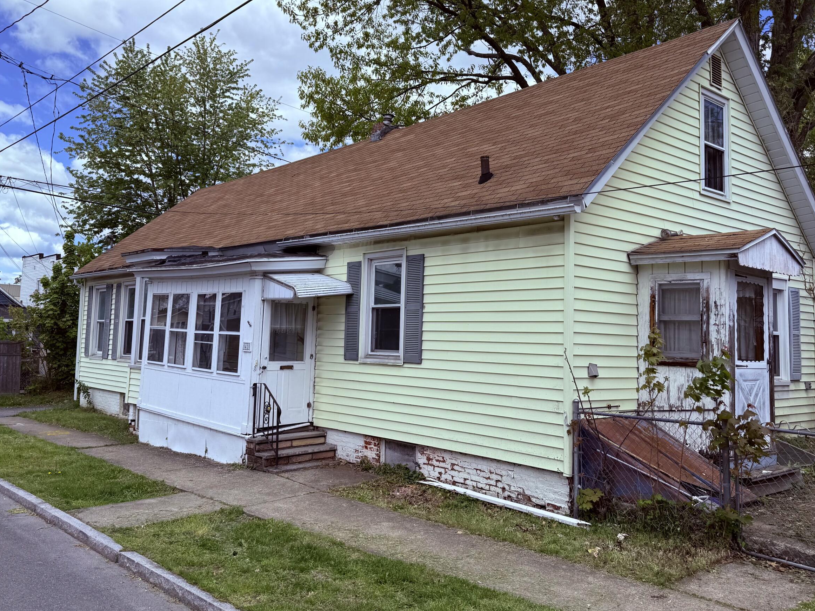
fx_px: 730
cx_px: 400
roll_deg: -1.0
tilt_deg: +8.5
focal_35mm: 31
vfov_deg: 45.4
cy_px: 271
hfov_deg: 58.3
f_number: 1.78
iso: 80
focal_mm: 6.76
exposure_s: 1/4673
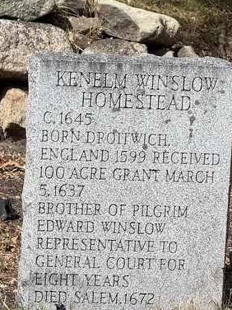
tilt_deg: -4.6
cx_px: 113
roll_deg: -4.7
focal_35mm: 255
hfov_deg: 5.8
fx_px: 2279
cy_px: 228
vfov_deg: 7.8
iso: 50
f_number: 2.8
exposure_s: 1/1206
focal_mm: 15.66
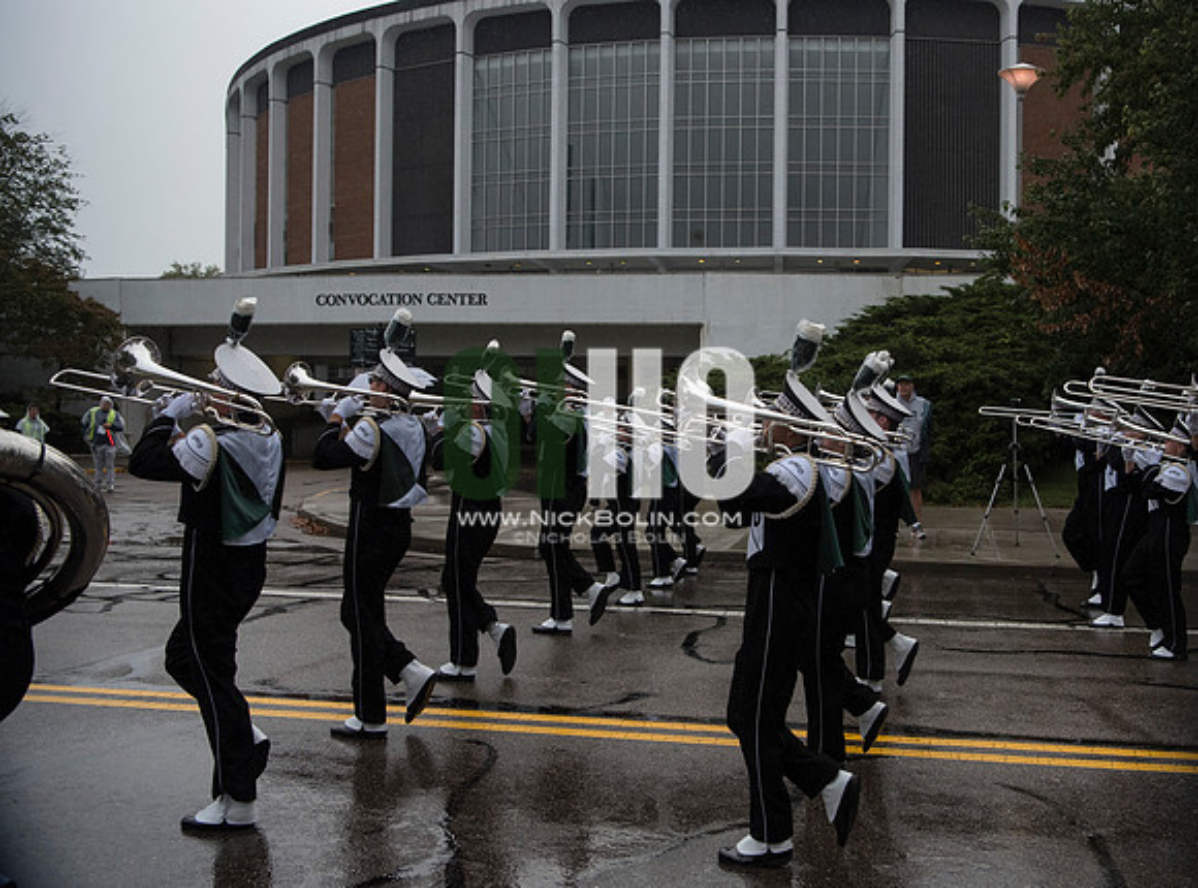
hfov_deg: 50.4
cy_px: 418
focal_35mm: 37
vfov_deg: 38.7
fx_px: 1264
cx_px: 710
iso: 1600
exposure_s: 1/3200
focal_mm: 32
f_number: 3.5
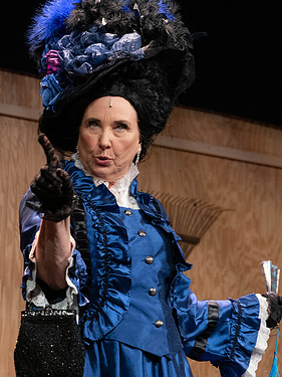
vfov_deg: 11.5
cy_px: 178
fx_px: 1869
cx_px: 86
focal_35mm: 172
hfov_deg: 8.6
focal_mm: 94
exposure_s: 1/200
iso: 3200
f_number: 5.6
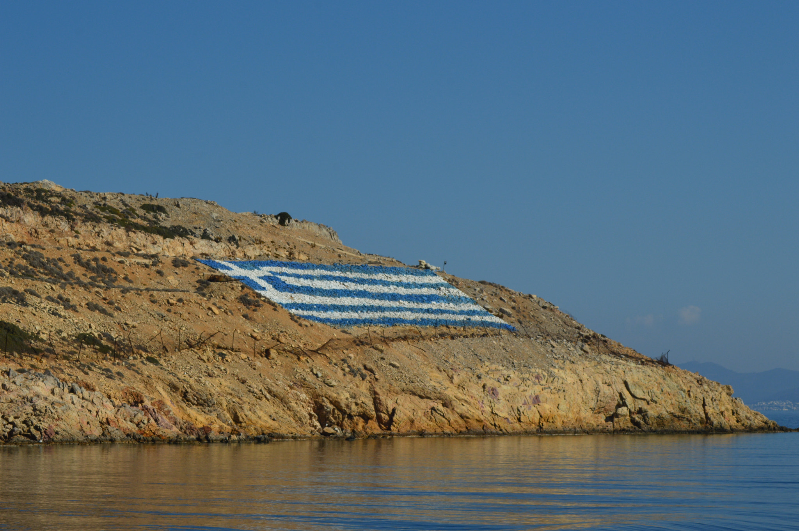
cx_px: 400
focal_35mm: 105
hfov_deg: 19.5
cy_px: 266
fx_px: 2328
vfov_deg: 13.0
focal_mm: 70
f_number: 11
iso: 200
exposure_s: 1/500
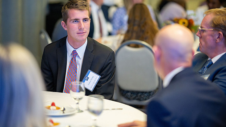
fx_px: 665
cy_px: 58
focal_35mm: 111
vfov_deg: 10.9
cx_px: 113
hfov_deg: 19.3
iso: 6400
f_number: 1.4
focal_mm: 105
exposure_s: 1/500
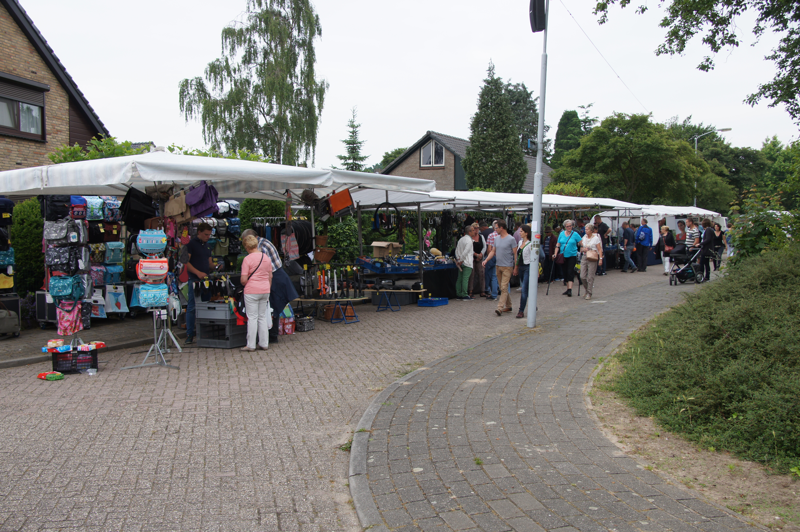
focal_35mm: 36
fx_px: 799
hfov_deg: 53.2
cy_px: 266
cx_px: 400
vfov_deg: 36.8
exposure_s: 1/100
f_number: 6.3
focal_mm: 24
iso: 100
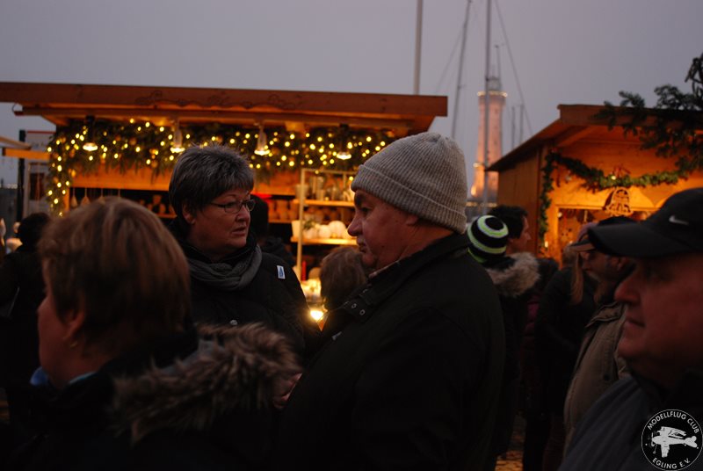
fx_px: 821
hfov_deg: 46.3
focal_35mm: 42
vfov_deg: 32.0
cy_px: 236
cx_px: 352
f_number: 2.8
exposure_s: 1/30
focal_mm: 28
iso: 500
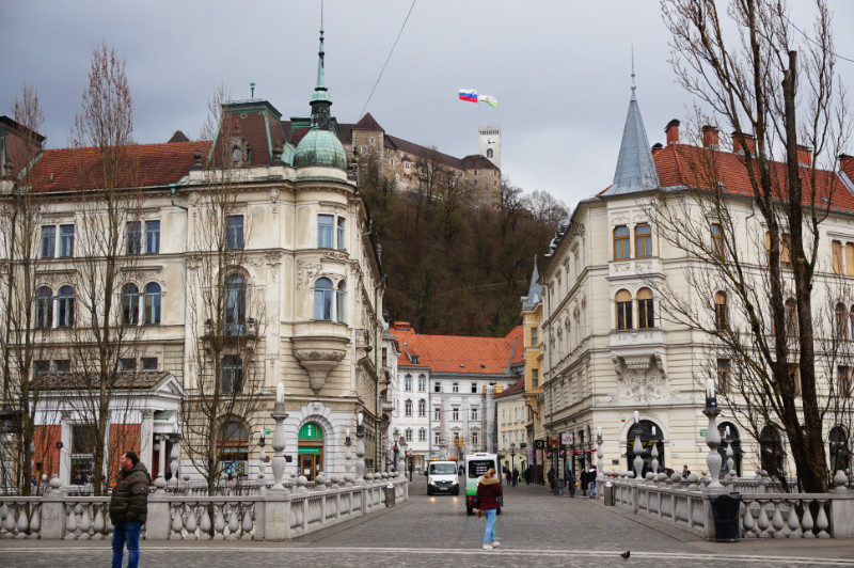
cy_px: 284
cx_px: 427
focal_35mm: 46
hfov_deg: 42.4
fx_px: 1102
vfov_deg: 28.9
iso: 100
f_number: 8
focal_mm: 31
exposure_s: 1/80
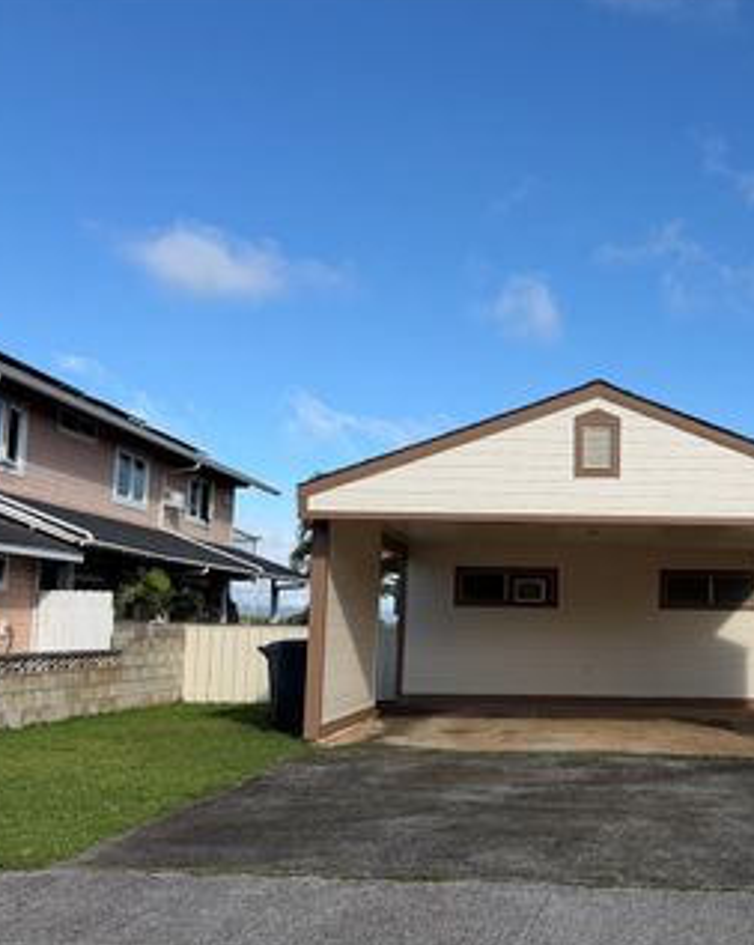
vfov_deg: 49.0
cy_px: 538
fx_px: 1034
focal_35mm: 37
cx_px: 605
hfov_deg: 38.5
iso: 80
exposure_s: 1/5319
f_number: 1.78
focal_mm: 6.76
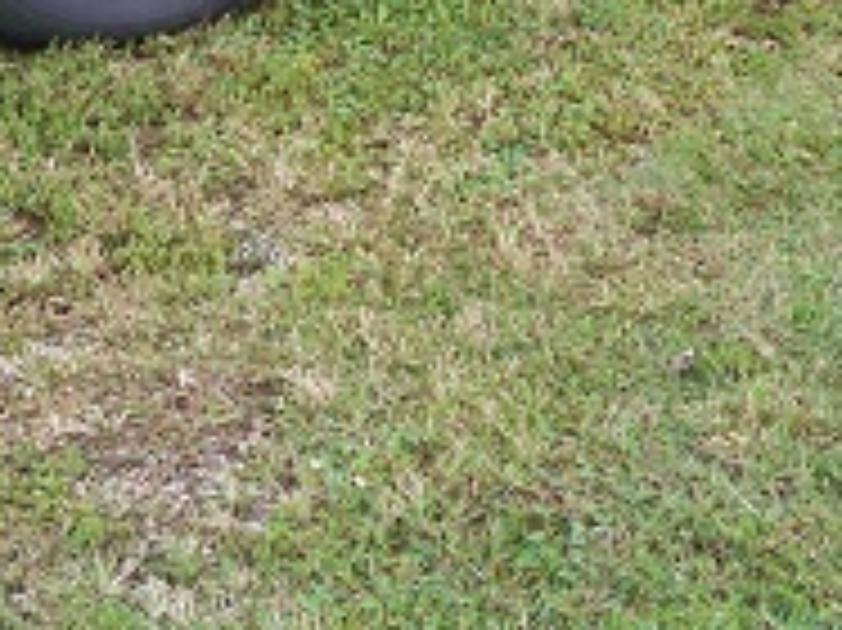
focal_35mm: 120
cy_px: -405
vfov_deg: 11.6
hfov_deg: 16.4
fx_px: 2917
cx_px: 536
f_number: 3.1
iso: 100
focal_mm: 6.3
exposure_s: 1/250
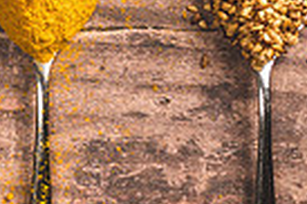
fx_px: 1729
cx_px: -166
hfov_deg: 9.8
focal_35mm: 203
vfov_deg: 6.7
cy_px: -19
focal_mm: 48
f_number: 10
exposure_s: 1/250
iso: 100
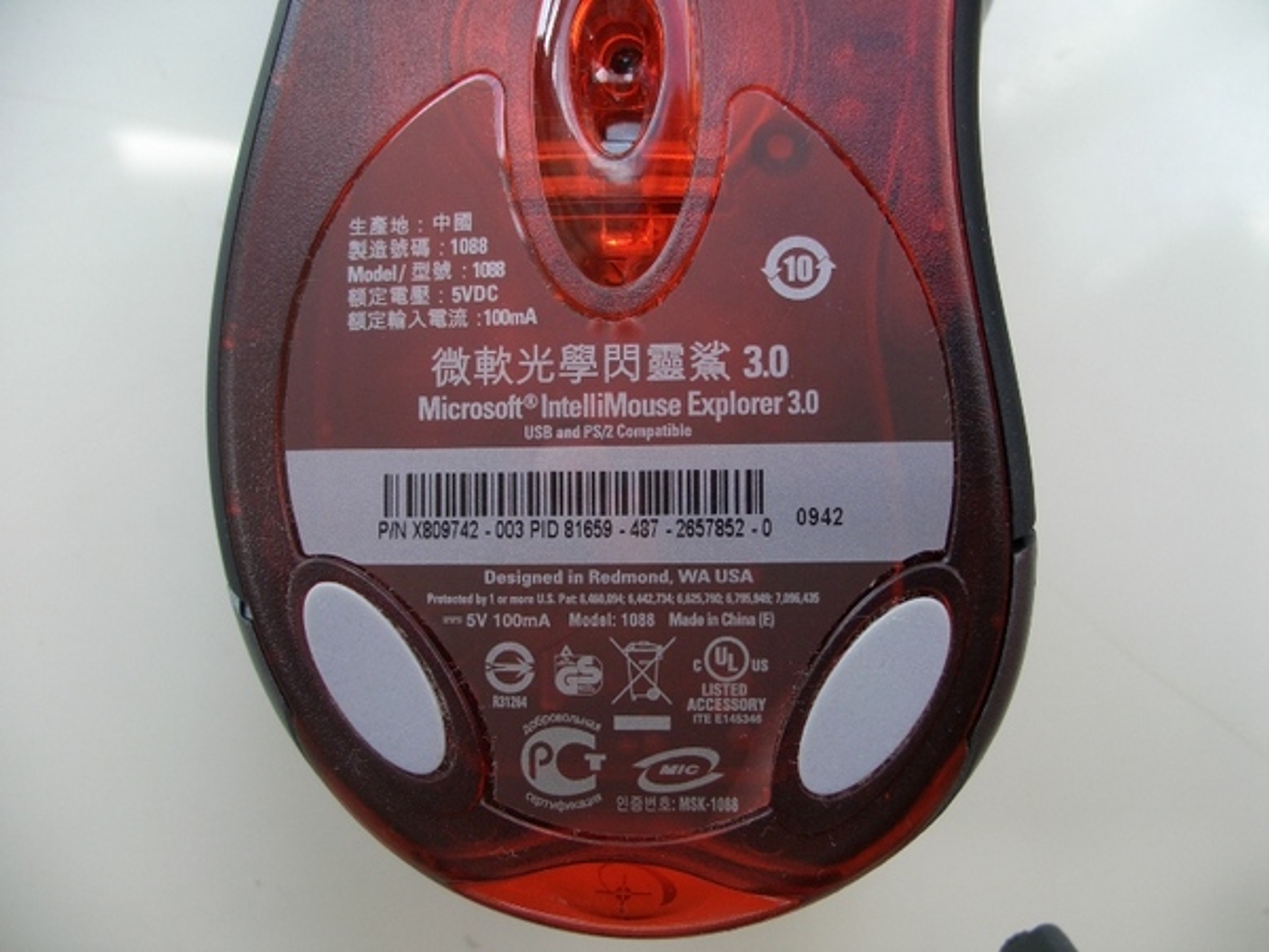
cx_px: 634
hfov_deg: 55.4
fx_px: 1210
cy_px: 476
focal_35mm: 33
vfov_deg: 42.9
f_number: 2.8
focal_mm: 7.1
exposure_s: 1/125
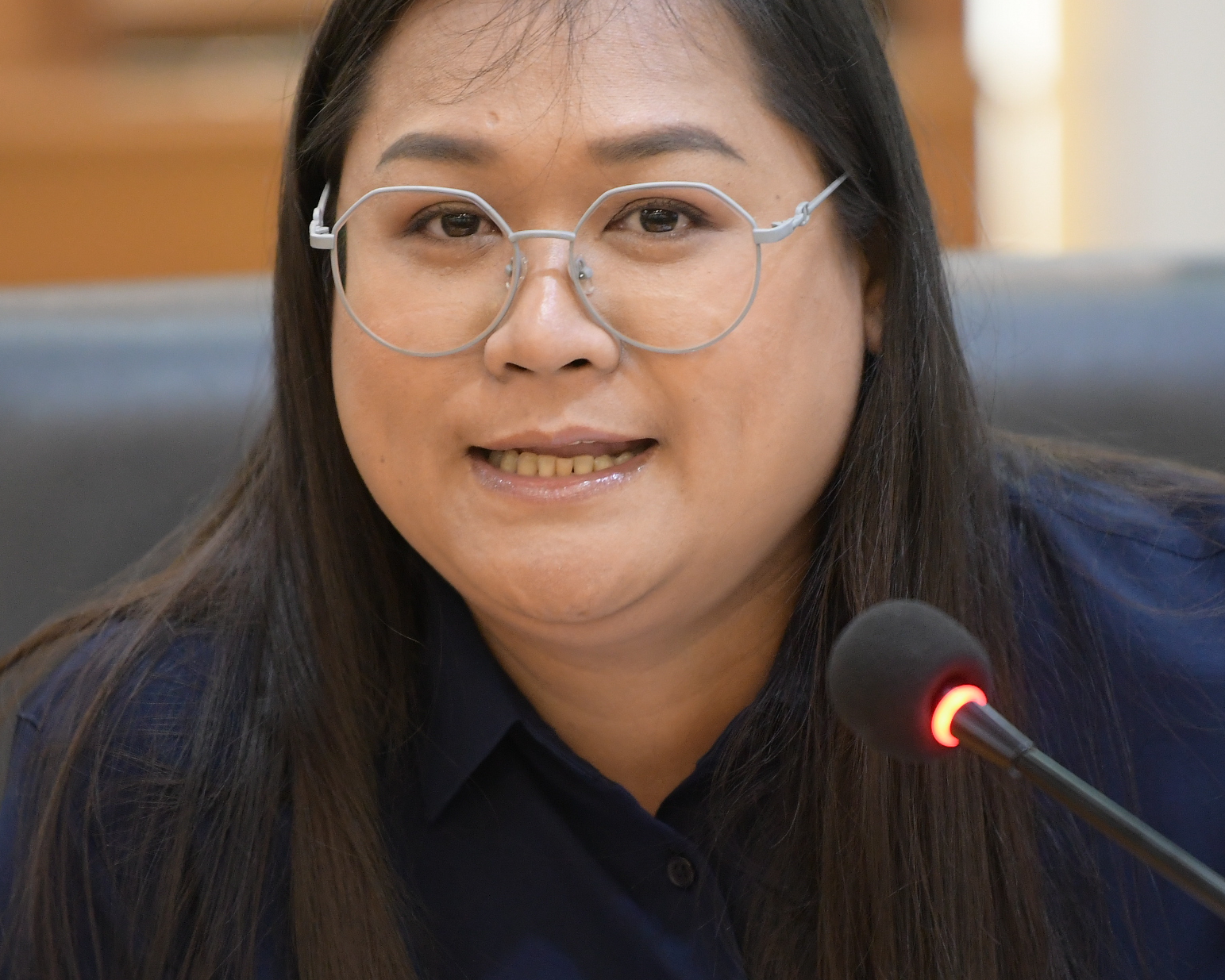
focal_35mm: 502
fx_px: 18204
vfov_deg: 3.1
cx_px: 600
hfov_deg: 3.9
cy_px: 474
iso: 1600
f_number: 2.8
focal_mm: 200
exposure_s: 1/100
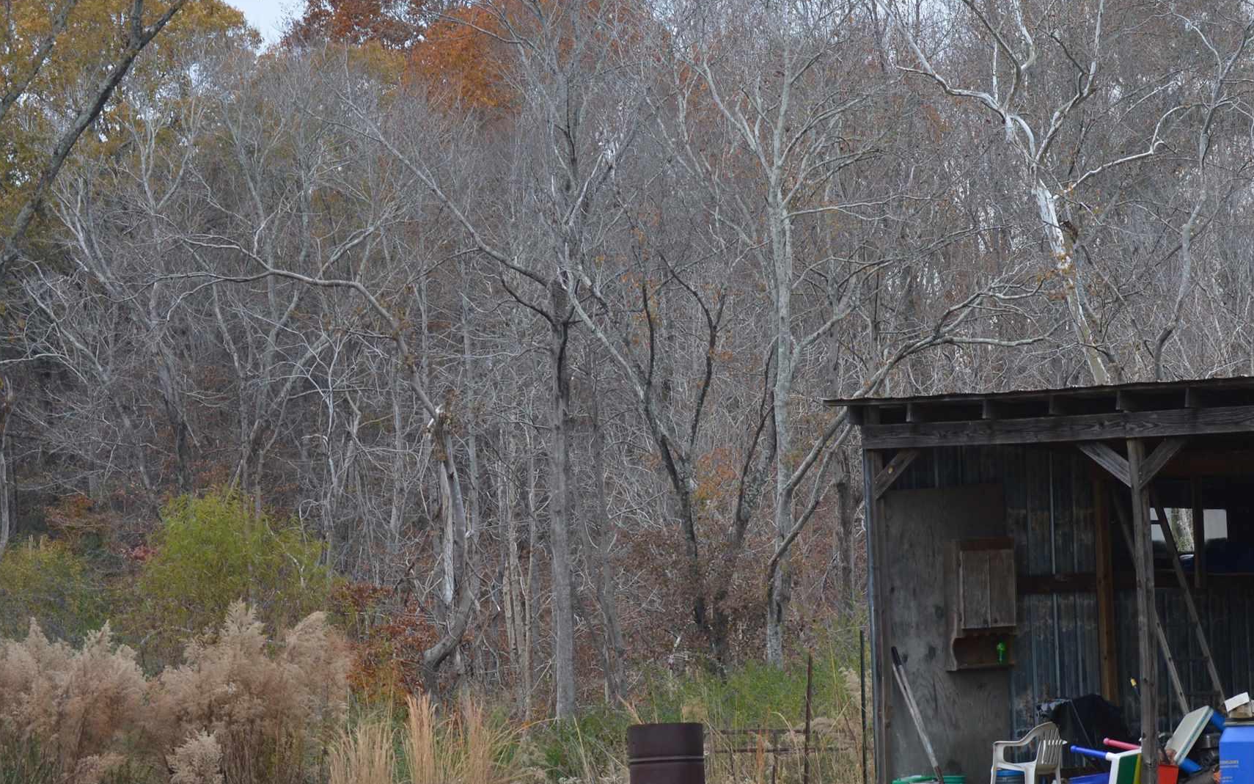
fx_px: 5158
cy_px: 563
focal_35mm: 151
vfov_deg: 8.7
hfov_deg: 13.8
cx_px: 791
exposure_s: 1/125
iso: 180
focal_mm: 55
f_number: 5.6
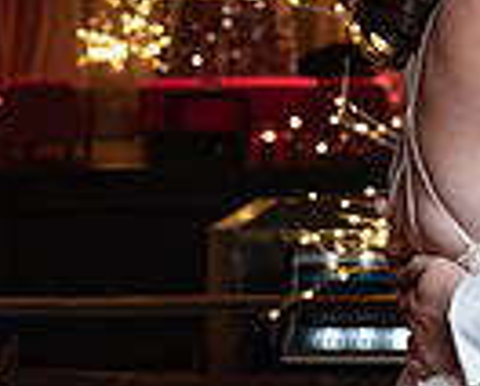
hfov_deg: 10.1
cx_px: 446
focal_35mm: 190
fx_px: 2703
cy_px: 25
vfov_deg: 8.1
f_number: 4
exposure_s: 1/200
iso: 2000
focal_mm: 41
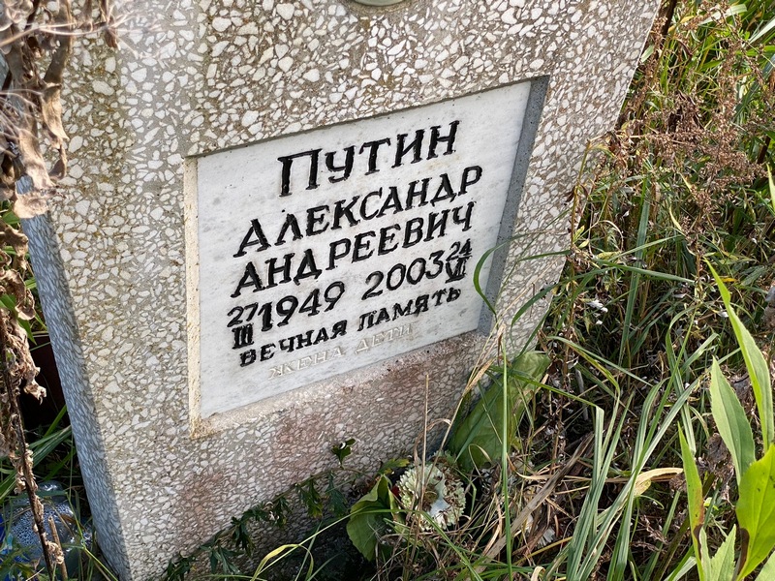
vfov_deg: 28.0
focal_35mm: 52
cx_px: 388
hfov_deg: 36.8
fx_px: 1164
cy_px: 290
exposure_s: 1/122
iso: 25
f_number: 2
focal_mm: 6
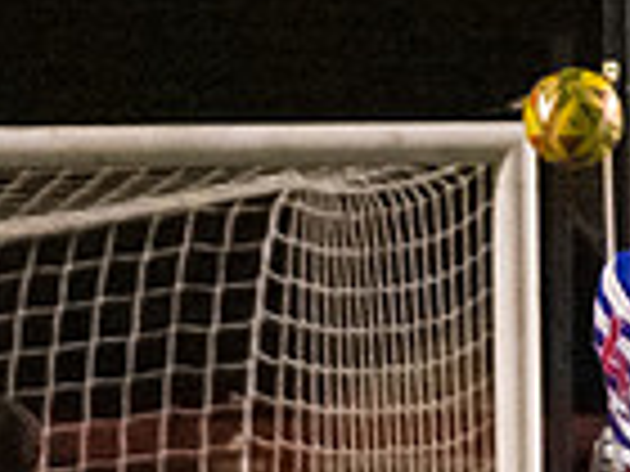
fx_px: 45772
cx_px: 268
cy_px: 867
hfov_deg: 0.8
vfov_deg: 0.6
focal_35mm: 2515
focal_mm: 300
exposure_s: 1/1000
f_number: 2.8
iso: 8000
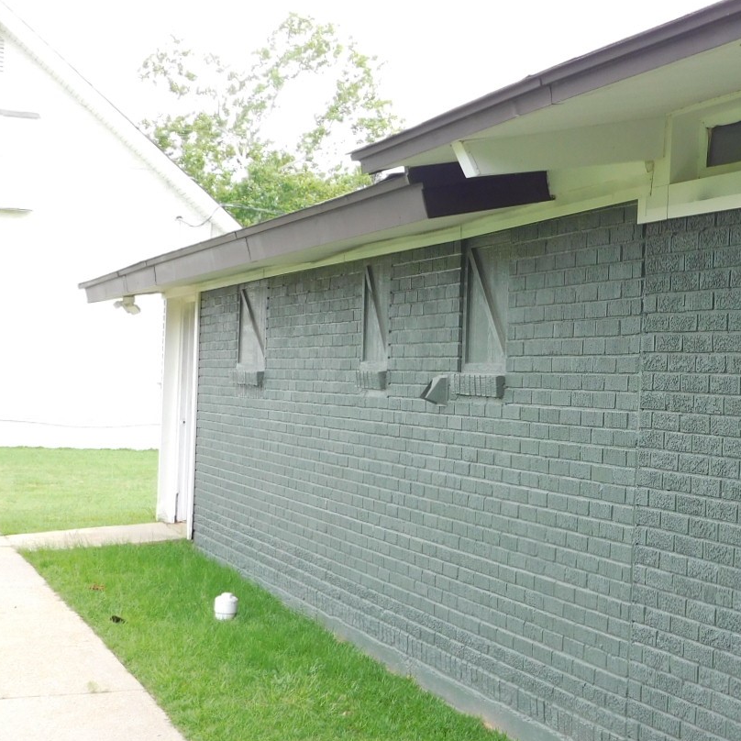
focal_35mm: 63
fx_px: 1526
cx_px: 685
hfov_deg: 26.3
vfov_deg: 27.3
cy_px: 414
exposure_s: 1/125
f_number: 3.5
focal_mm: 6.3
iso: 125
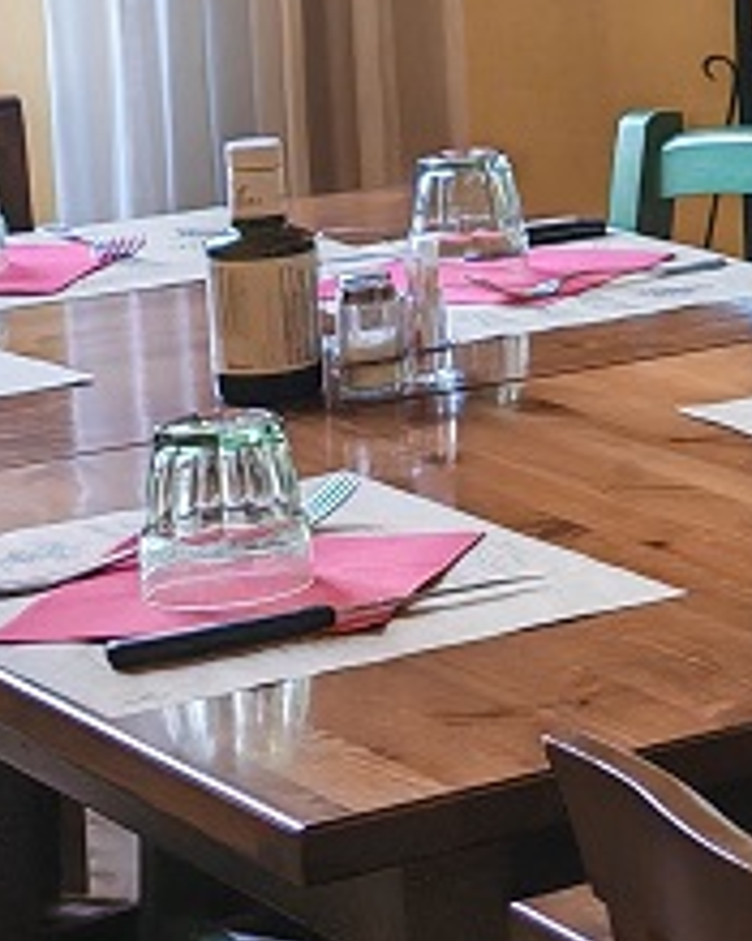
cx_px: 2149
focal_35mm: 139
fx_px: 3870
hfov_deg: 9.2
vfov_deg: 13.7
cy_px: -4
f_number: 1.6
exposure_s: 1/100
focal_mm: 5.4
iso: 100
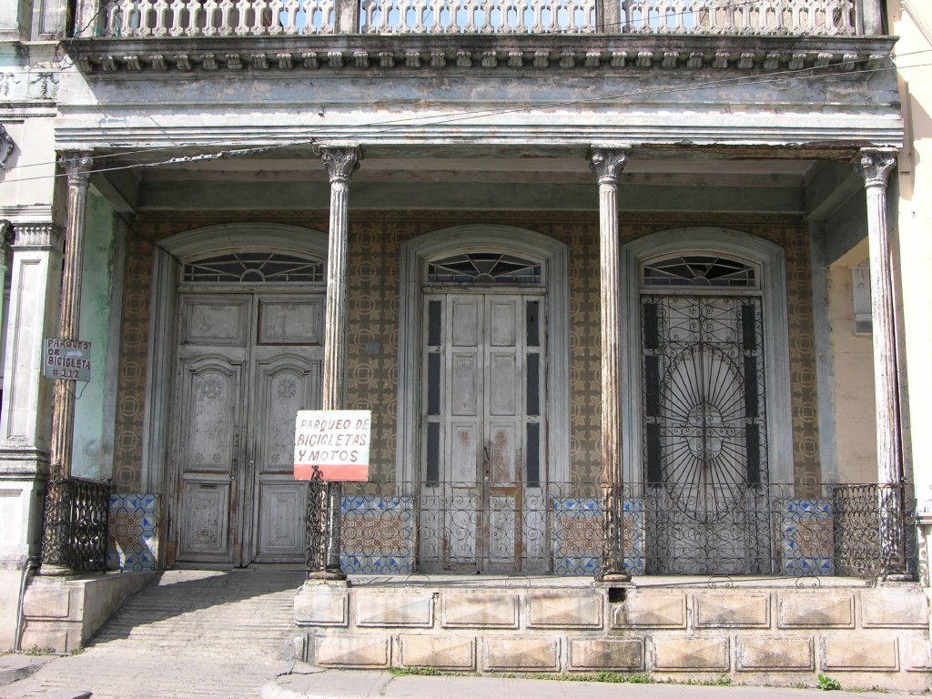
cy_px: 350
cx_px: 466
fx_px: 1131
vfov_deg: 34.3
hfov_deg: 44.8
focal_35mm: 42
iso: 50
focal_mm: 10.7
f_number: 5.2
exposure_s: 1/170
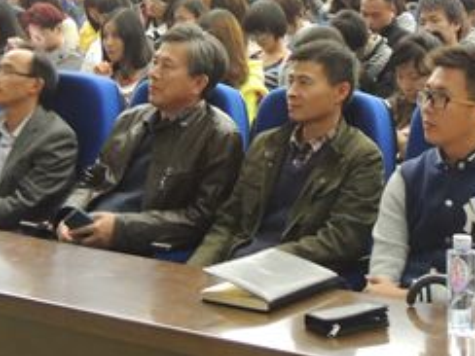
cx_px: 303
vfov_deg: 16.8
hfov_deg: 22.7
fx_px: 1180
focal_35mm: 86
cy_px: -3
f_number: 3.3
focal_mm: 6.2
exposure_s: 1/6
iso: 800
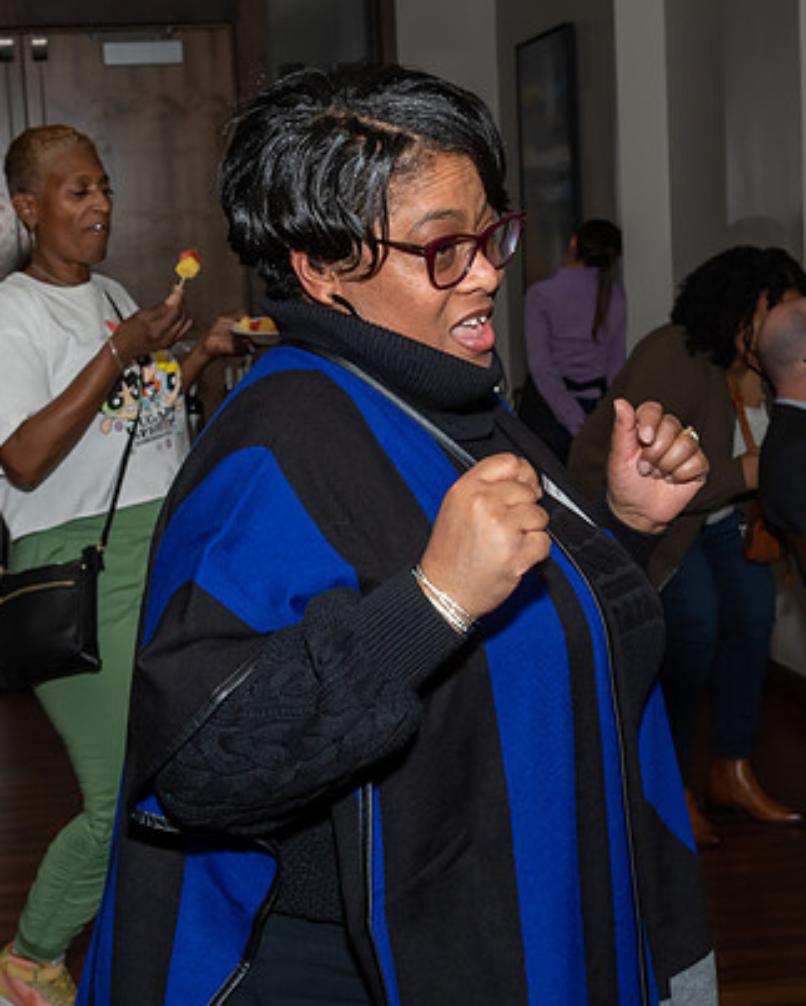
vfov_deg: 24.1
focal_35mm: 79
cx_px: 453
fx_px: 2353
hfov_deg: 19.4
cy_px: 567
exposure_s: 1/250
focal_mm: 28
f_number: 7.1
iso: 400
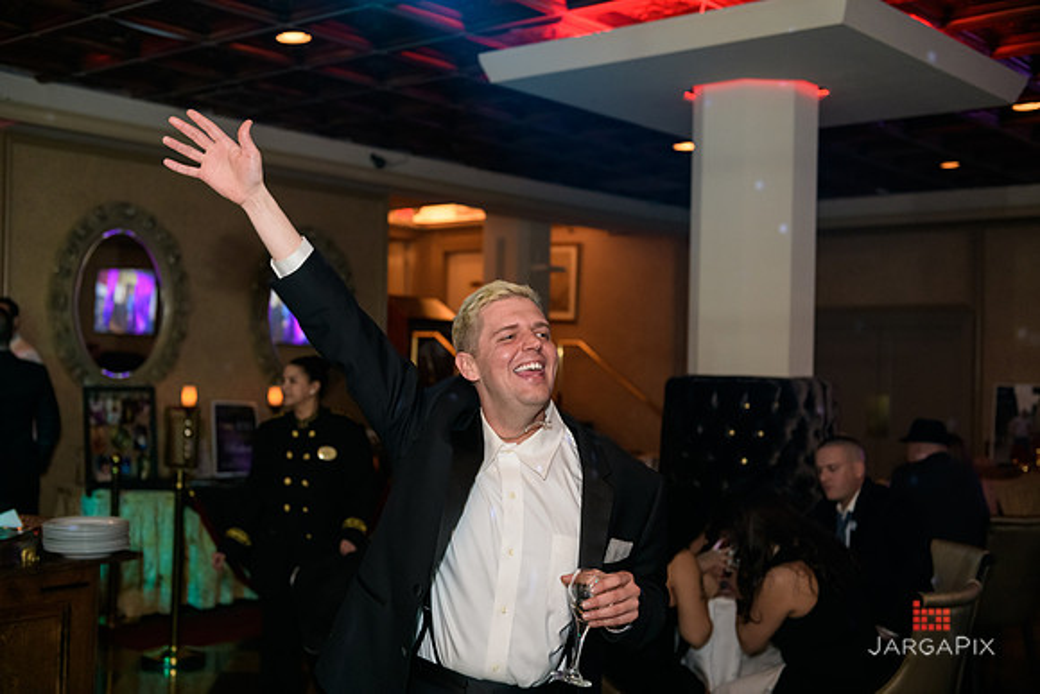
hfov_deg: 44.5
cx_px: 520
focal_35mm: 44
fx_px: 1271
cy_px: 347
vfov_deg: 30.5
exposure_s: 1/125
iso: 1600
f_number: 3.2
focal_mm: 44
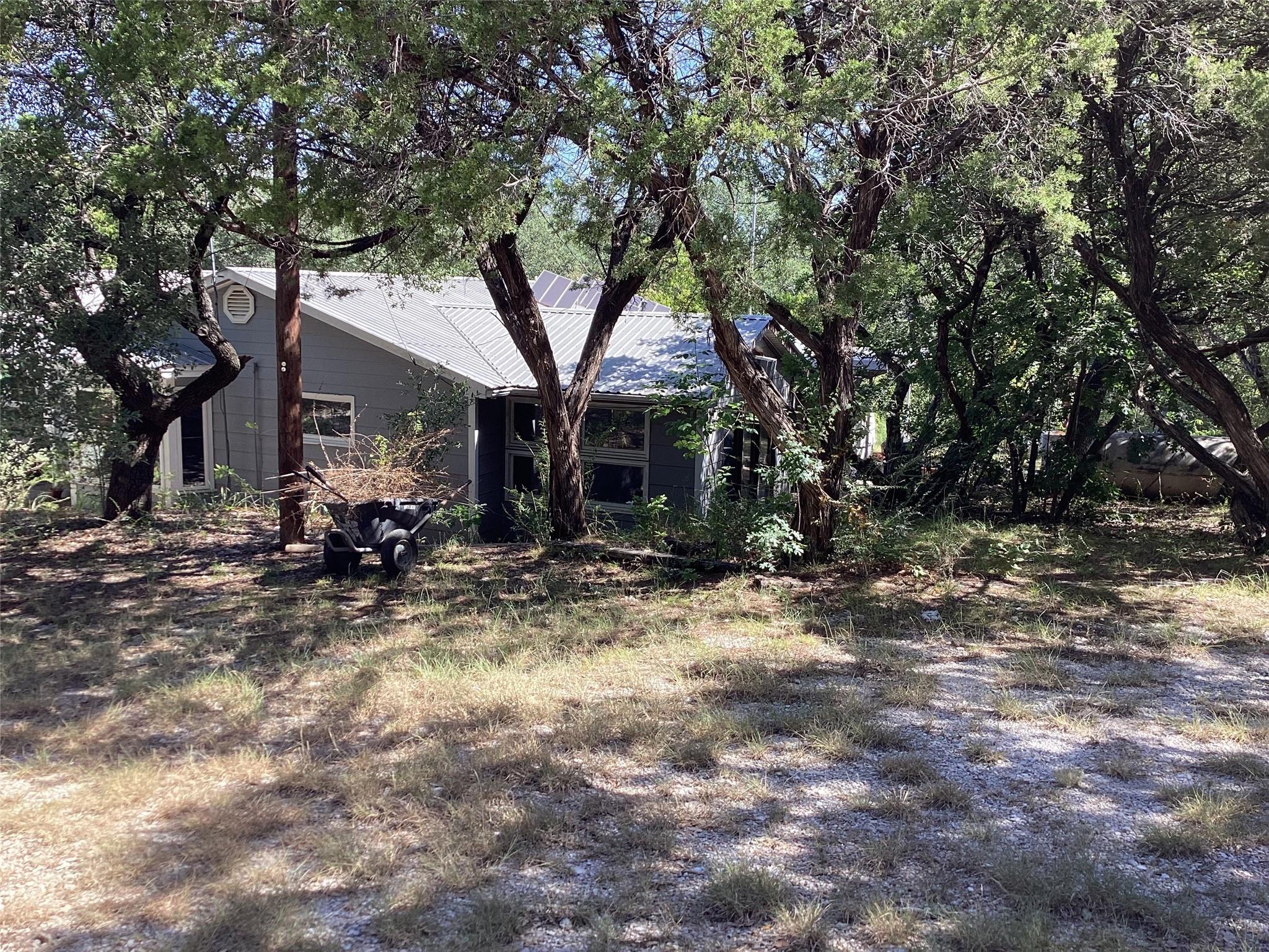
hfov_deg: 58.4
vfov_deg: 45.4
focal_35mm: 31
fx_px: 1136
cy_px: 476
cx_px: 634
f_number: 2.4
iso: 25
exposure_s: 1/192
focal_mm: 3.3
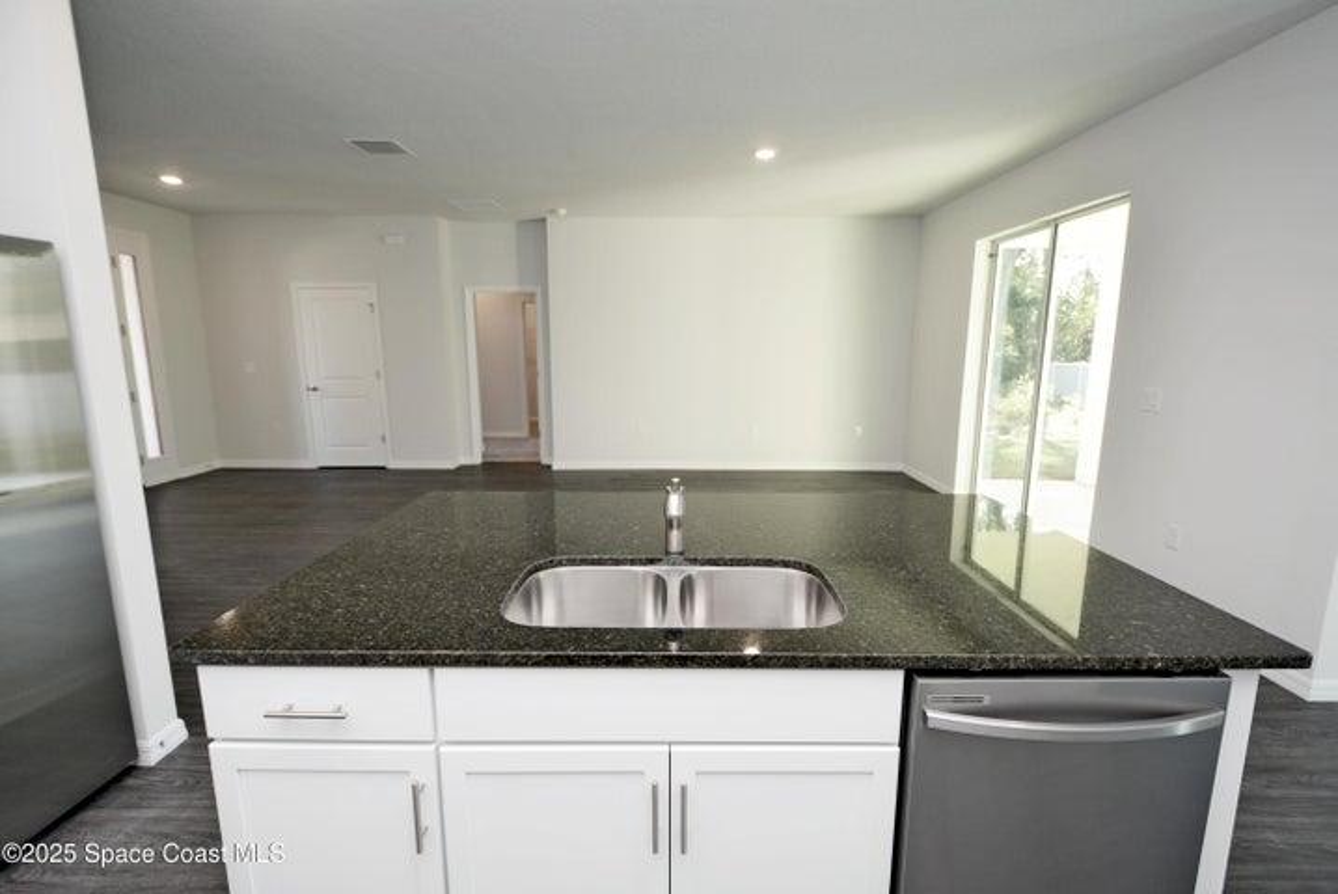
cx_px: 669
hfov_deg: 100.3
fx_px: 558
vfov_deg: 77.4
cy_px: 447
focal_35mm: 15
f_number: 4
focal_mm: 10
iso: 220
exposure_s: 1/60
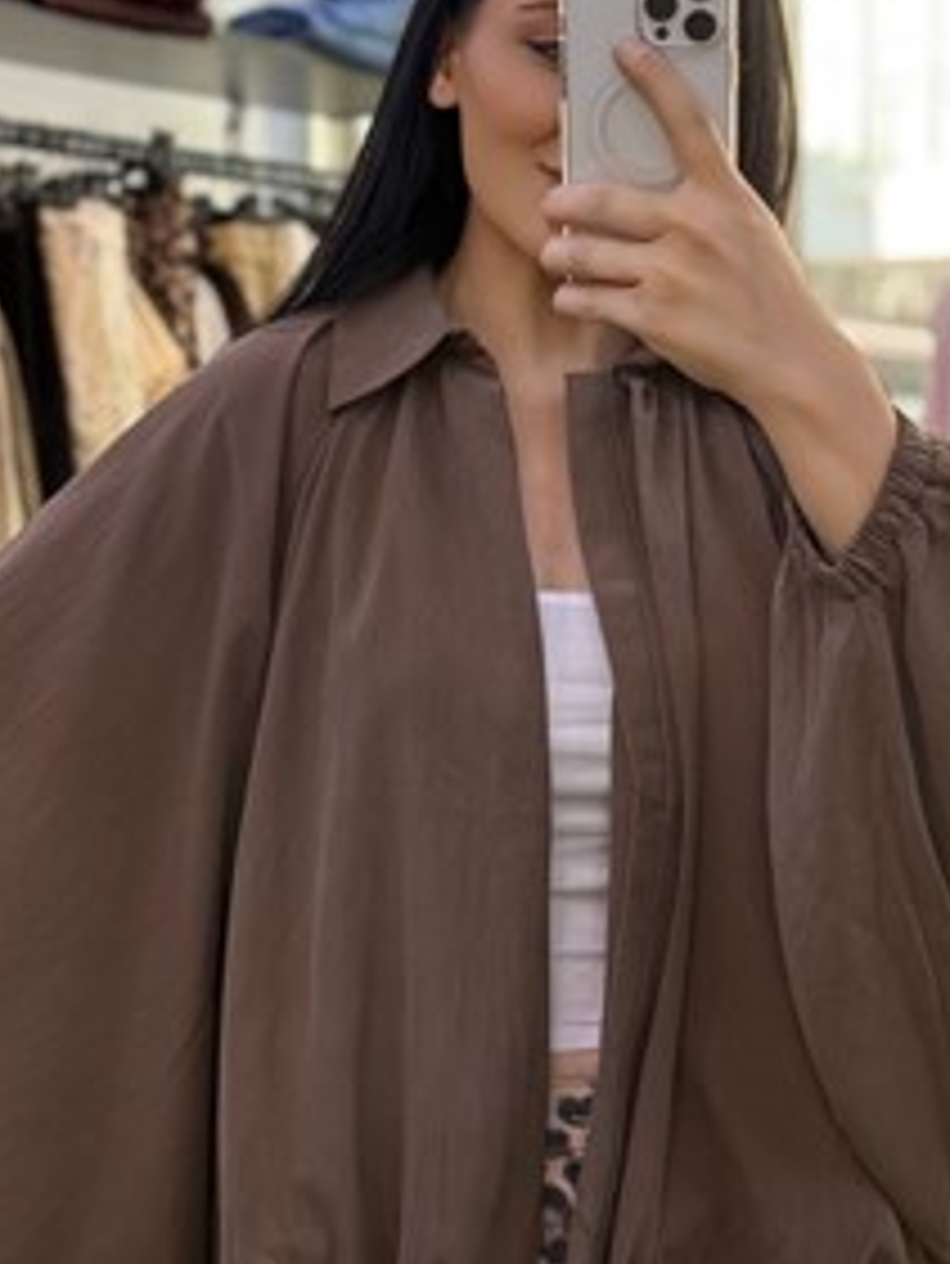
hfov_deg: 16.2
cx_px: 419
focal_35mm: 91
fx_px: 3327
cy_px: 735
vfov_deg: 21.5
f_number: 1.78
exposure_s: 1/100
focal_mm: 6.76
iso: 64
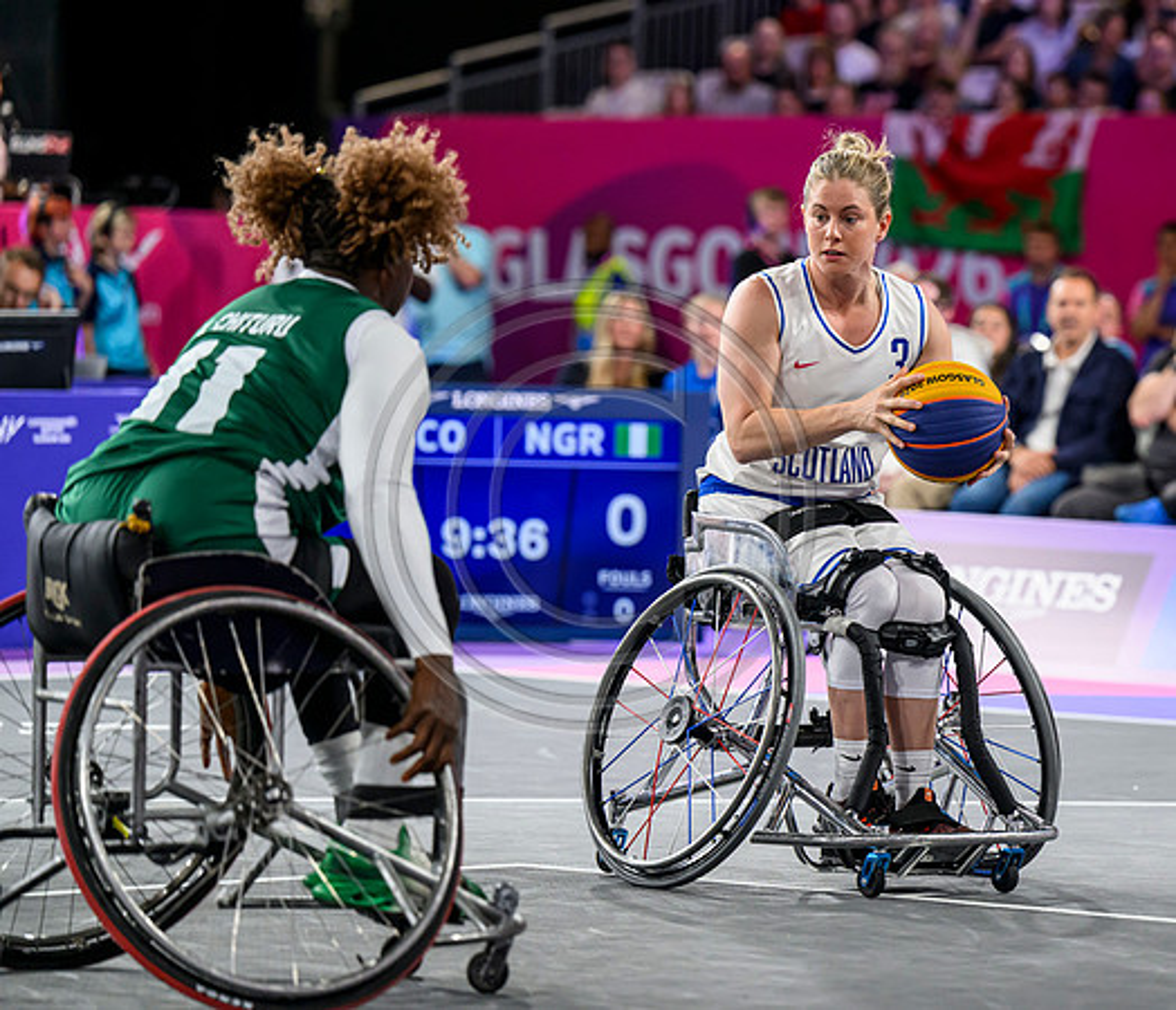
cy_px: 440
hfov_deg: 10.1
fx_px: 6657
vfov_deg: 8.7
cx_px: 856
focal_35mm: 186
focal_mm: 140
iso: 2500
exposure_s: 1/1600
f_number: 3.2
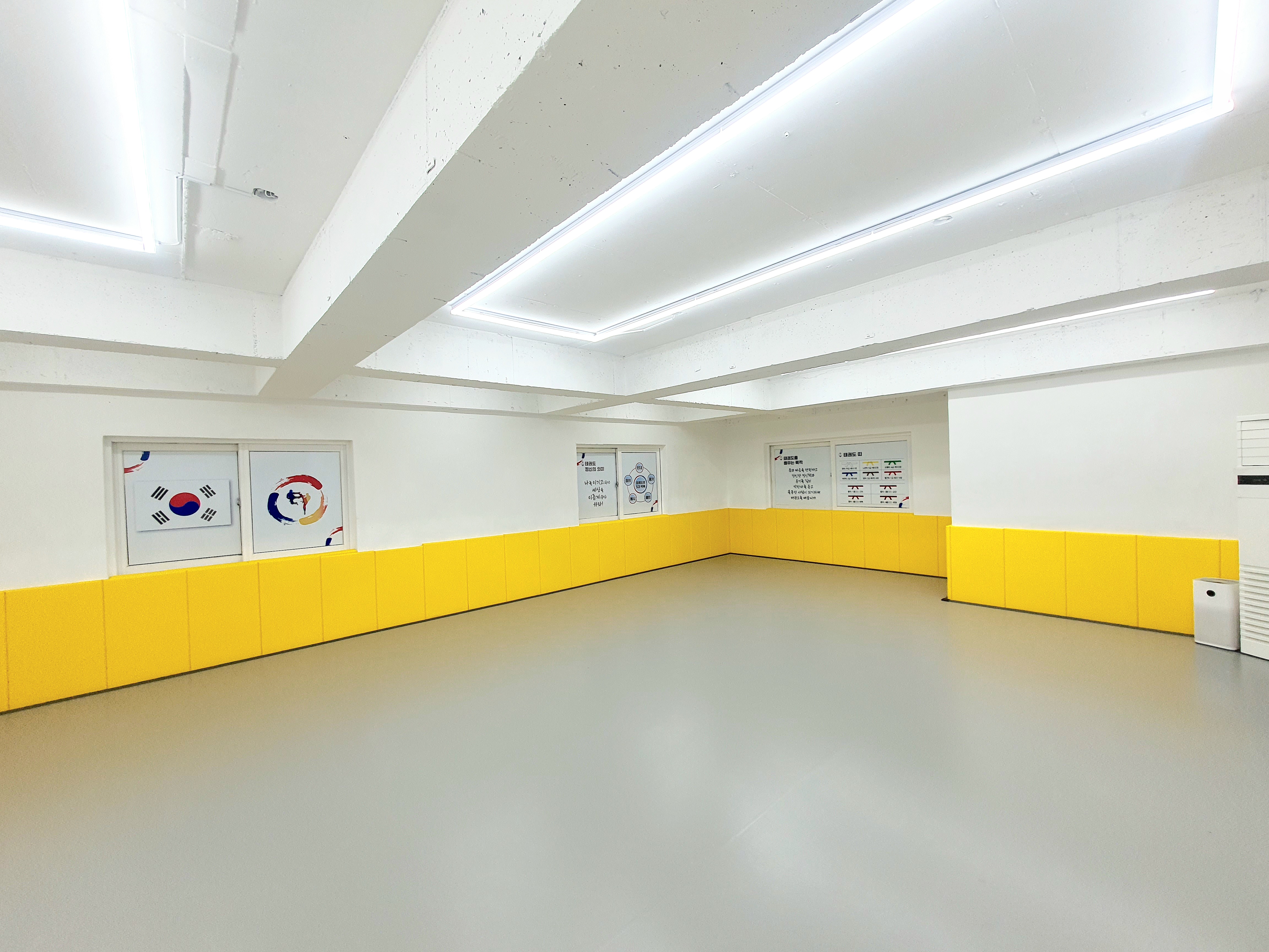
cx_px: 634
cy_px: 476
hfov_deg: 106.2
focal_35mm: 13
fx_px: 477
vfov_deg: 89.9
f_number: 2.2
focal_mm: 1.8
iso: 64
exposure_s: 1/120
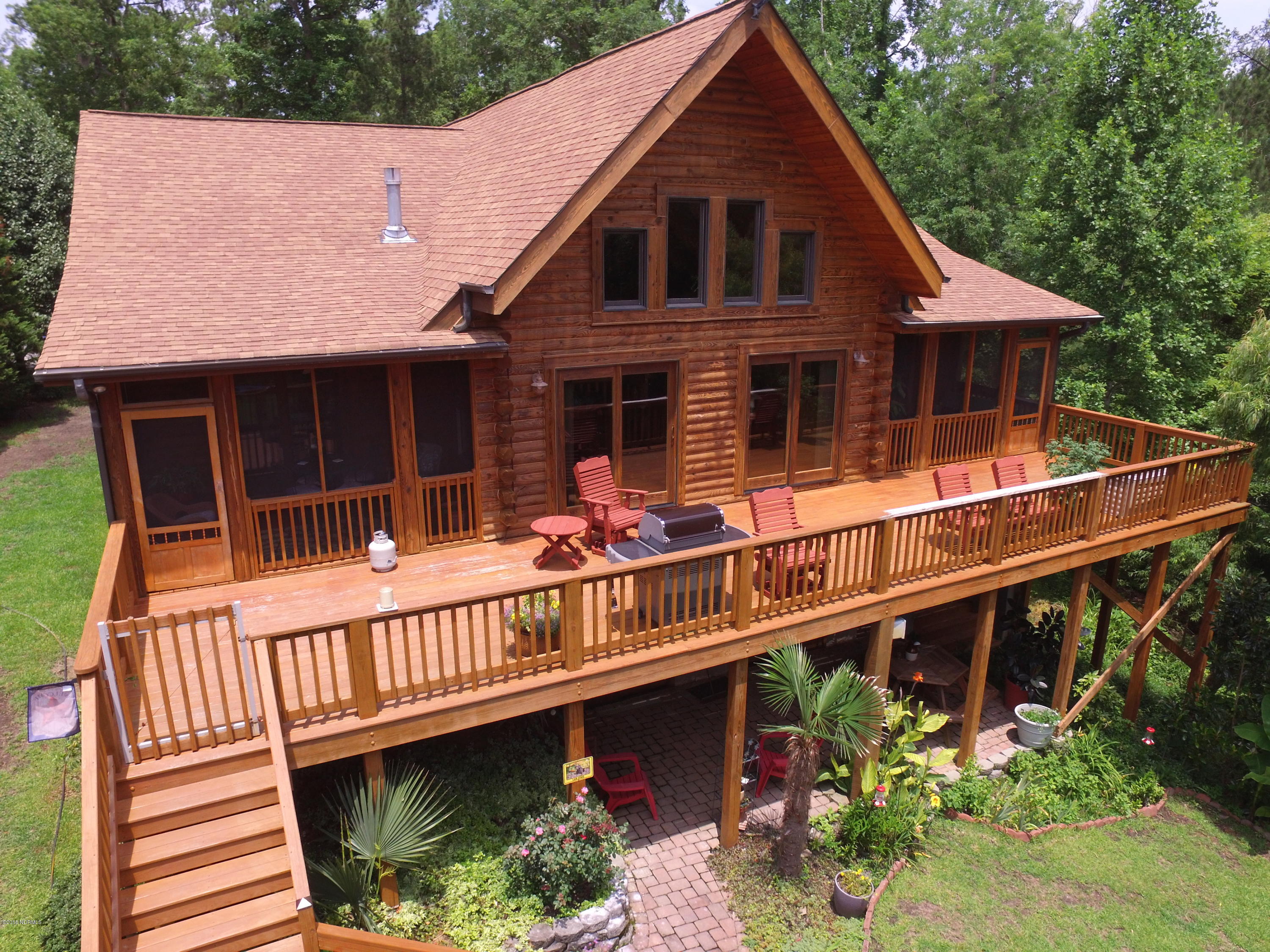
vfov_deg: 66.0
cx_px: 635
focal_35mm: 20
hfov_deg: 81.7
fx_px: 734
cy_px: 476
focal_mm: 3.61
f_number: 2.8
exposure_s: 1/825
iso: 100
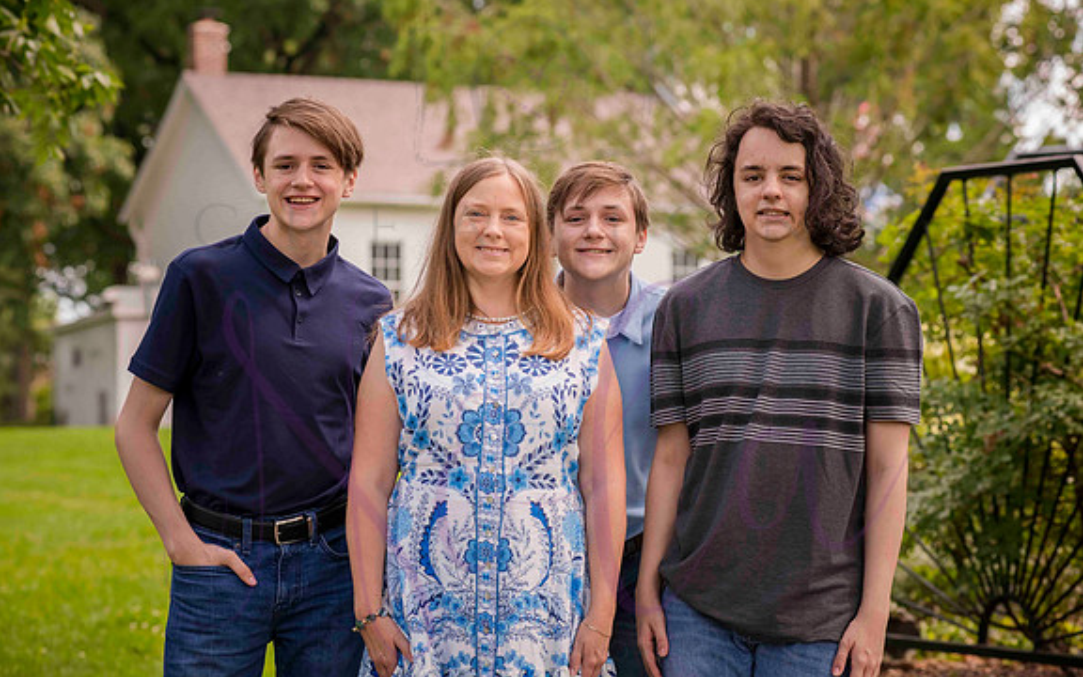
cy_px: 319
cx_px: 540
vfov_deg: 11.4
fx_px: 3394
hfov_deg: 18.1
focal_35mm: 115
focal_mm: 112
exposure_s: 1/320
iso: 400
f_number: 6.3
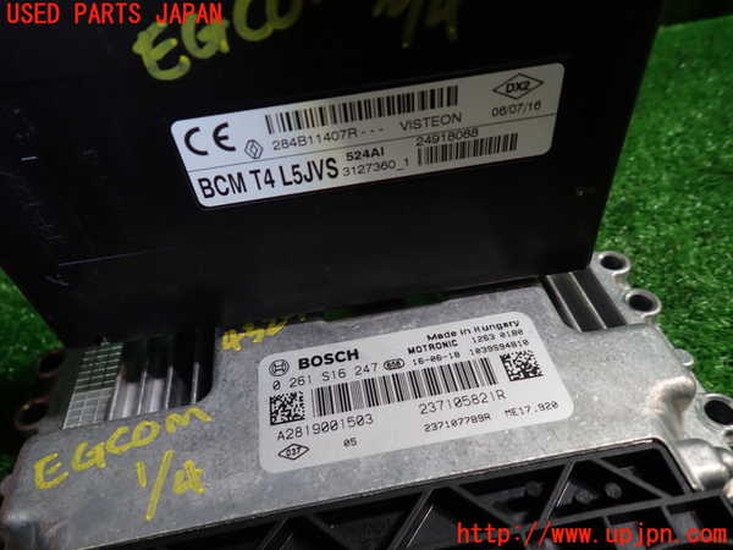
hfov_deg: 69.4
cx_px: 366
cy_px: 275
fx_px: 529
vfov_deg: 54.9
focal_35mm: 25
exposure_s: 1/50
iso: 200
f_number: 2
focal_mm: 4.5
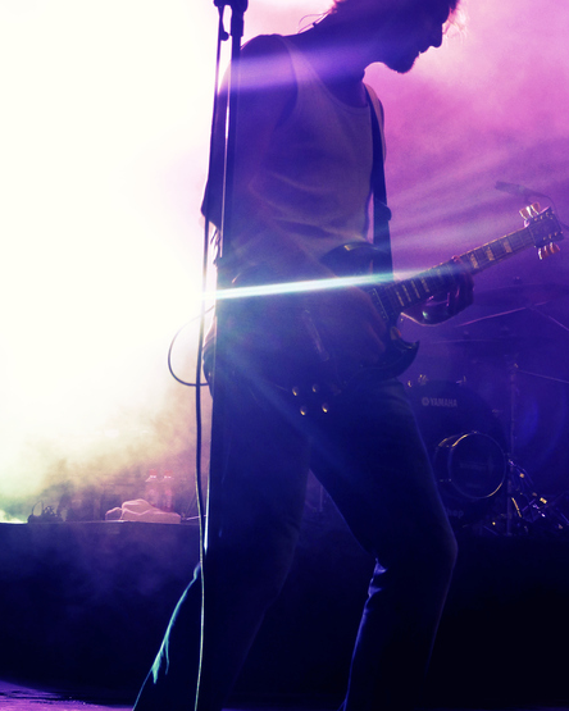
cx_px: 295
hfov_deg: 18.5
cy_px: 345
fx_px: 1747
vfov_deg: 23.0
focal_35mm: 83
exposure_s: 1/40
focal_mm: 9.7
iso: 160
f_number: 3.9
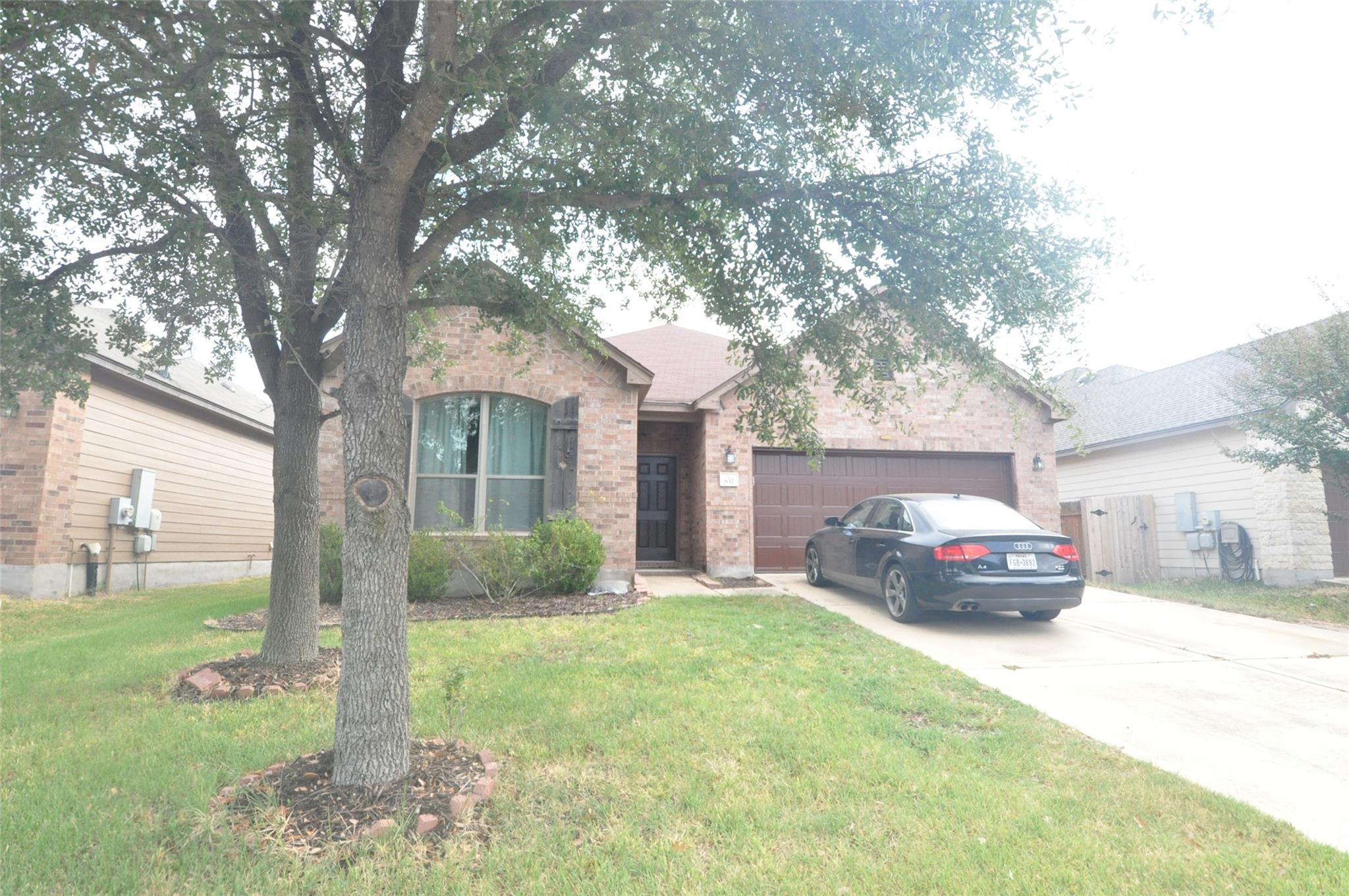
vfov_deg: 67.2
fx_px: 674
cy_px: 448
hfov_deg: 90.1
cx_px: 674
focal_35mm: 18
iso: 2000
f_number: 7.1
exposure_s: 1/500
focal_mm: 12
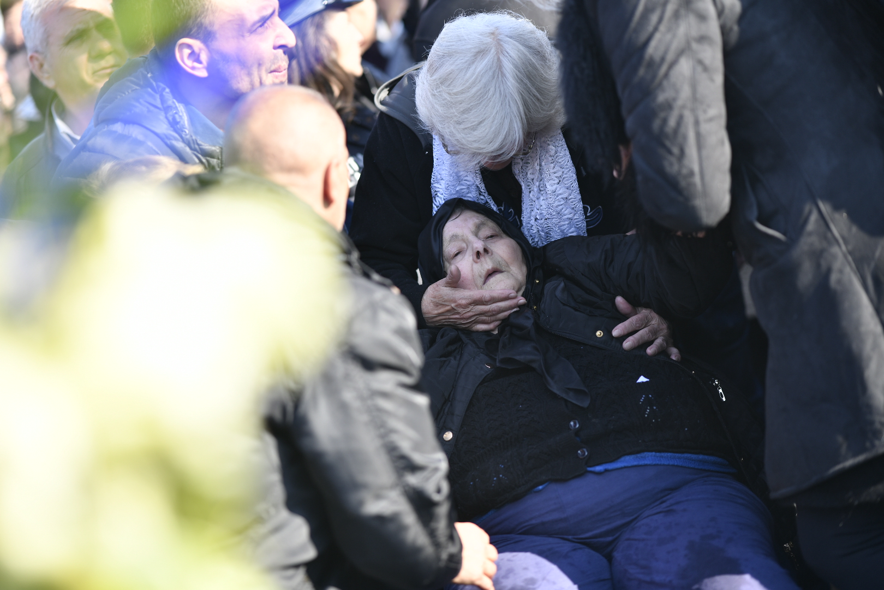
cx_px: 442
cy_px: 295
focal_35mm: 105
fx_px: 2578
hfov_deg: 19.5
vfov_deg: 13.0
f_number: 2
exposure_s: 1/1000
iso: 100
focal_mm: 105
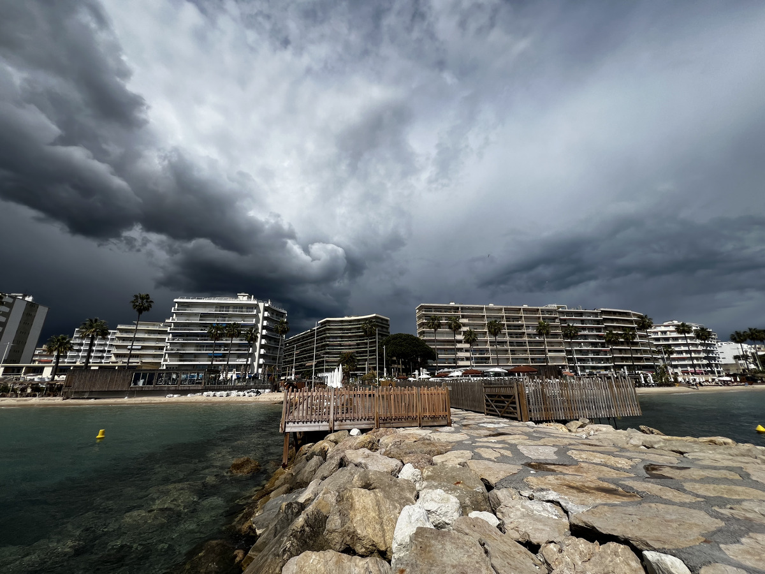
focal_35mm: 13
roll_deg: +1.0
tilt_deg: +17.4
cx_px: 382
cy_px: 287
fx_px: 287
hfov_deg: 106.2
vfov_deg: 89.9
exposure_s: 1/4386
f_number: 1.8
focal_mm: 1.57
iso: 32
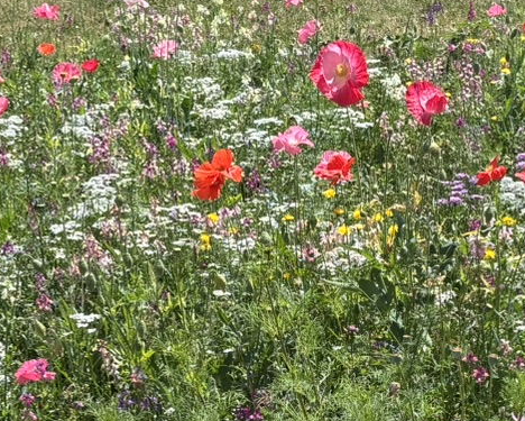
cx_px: 333
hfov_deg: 17.3
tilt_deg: -15.8
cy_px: 397
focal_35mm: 111
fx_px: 1726
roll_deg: +2.1
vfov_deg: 13.7
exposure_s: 1/2024
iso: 50
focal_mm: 5.96
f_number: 1.6
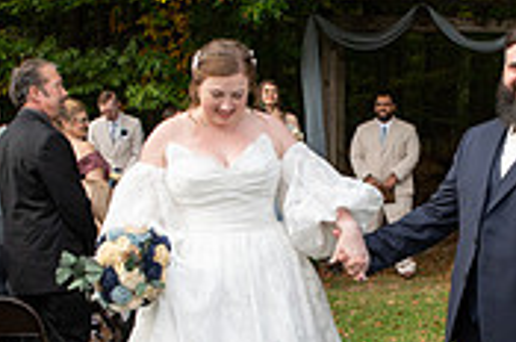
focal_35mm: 87
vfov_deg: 15.6
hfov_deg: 23.2
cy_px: 233
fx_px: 1245
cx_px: 382
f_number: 6.3
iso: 400
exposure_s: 1/200
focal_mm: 24
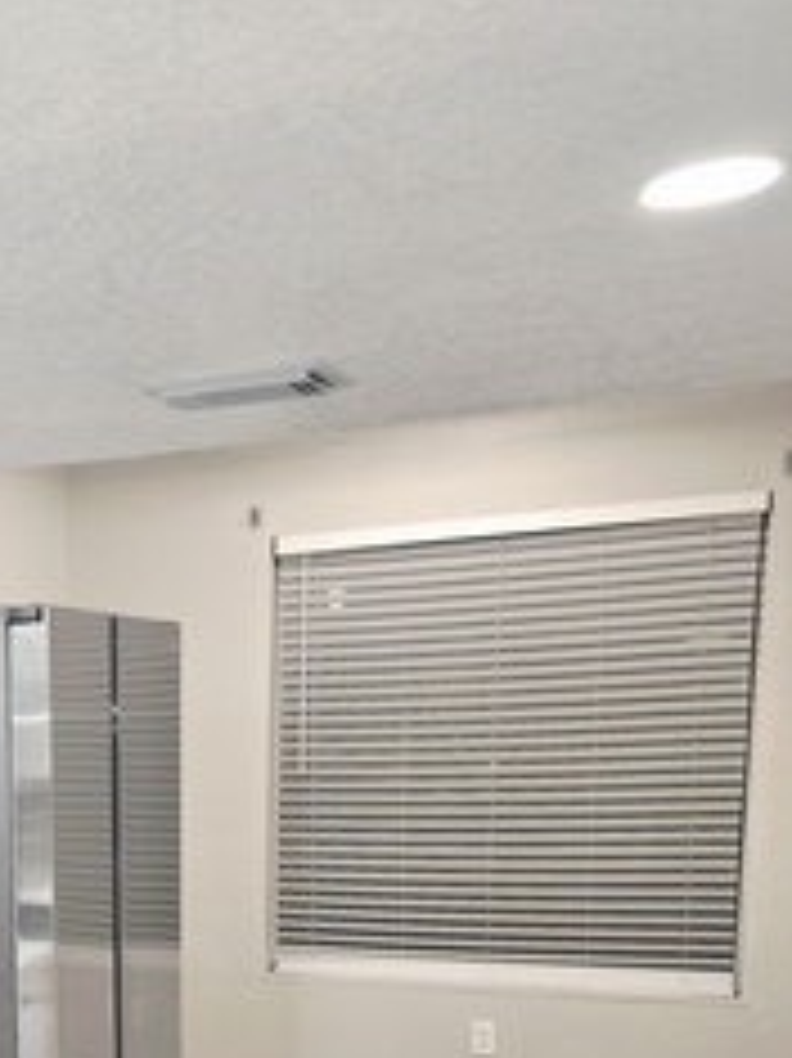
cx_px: -34
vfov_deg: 36.2
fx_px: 1496
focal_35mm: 49
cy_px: 977
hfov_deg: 27.6
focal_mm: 6.3
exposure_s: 1/60.2
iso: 50
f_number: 1.7
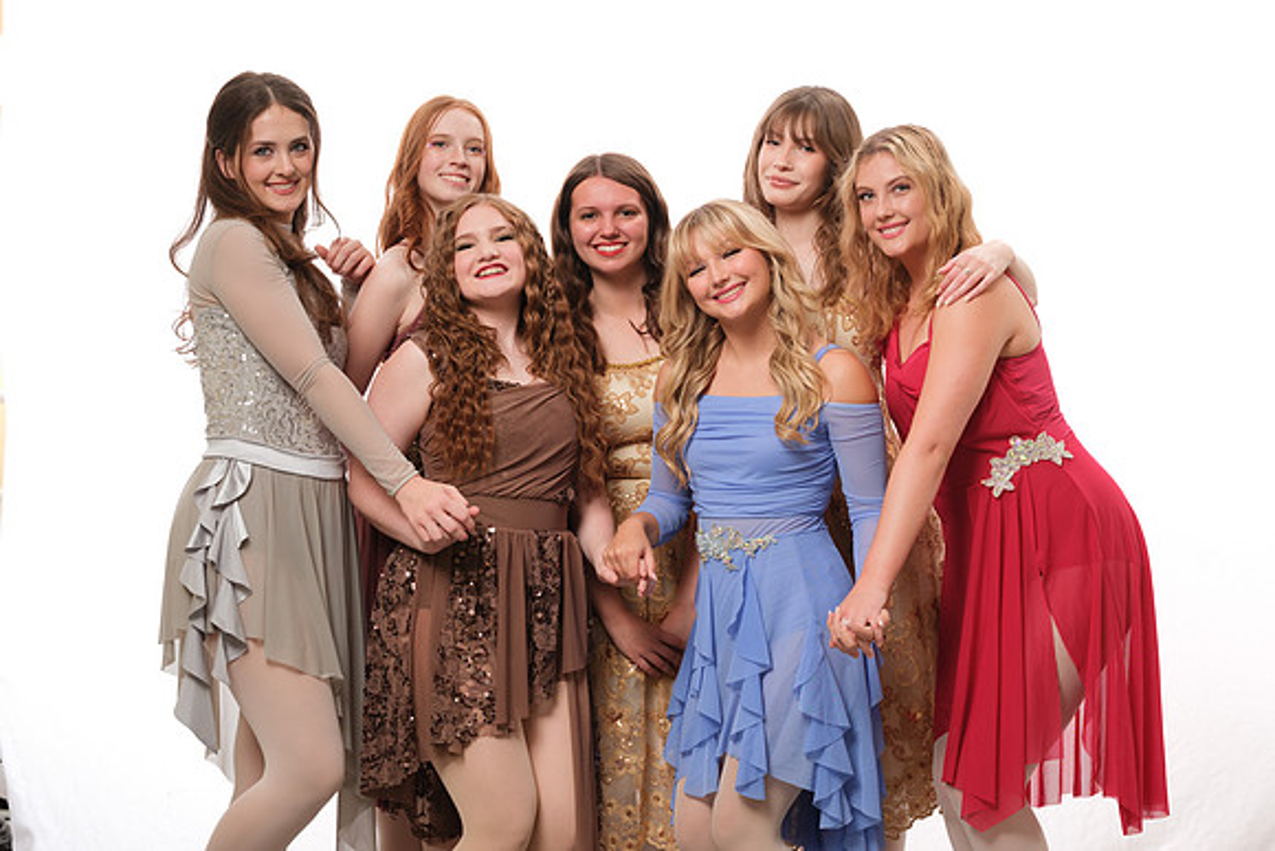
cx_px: 638
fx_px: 3259
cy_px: 426
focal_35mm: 92
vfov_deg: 14.9
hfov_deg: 22.1
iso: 125
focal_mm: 61
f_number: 5.6
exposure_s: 1/250
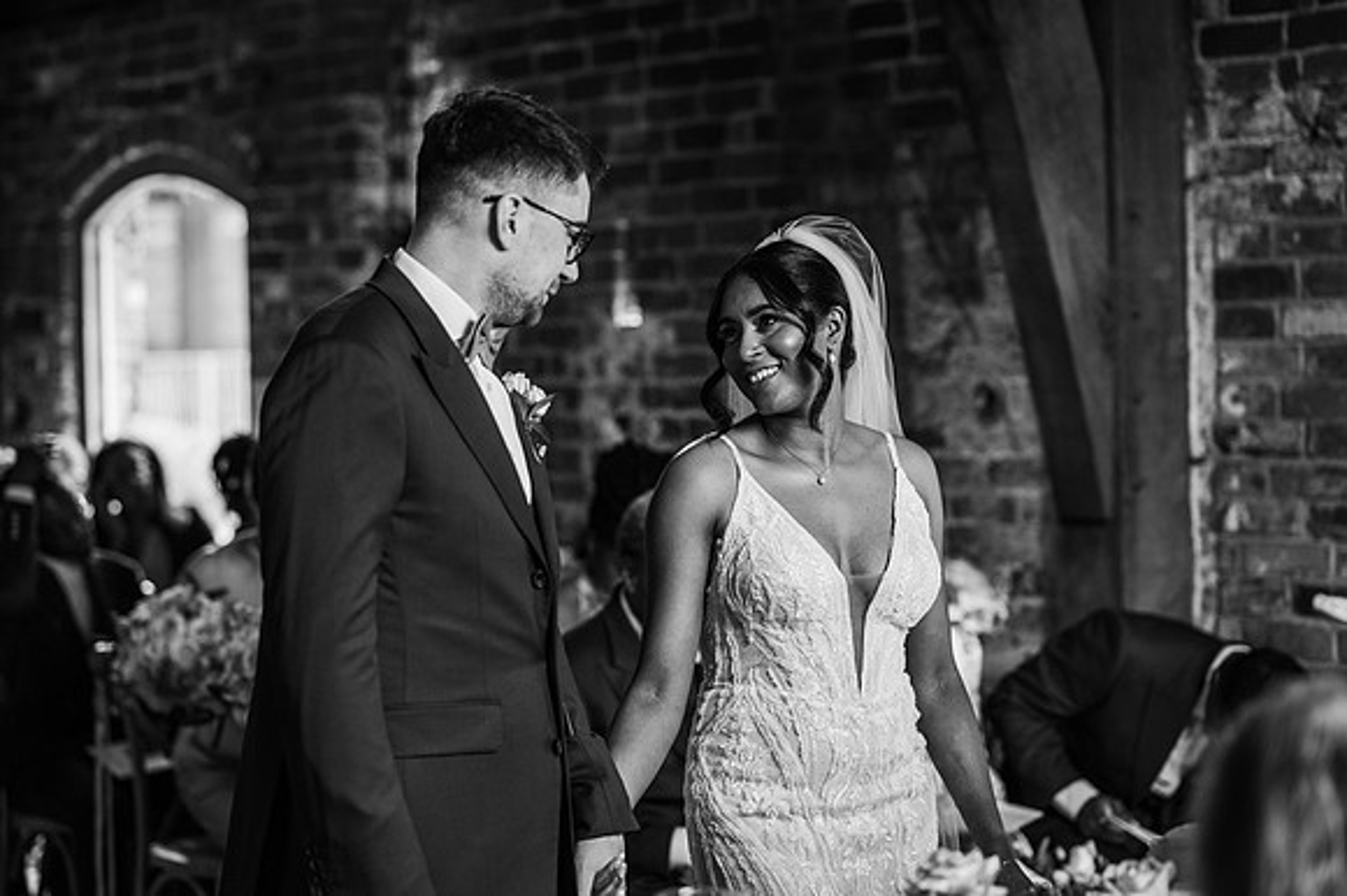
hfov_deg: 23.9
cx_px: 674
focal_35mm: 85
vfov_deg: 16.1
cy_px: 448
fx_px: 3178
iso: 450
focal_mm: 85
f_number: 2.5
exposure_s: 1/200
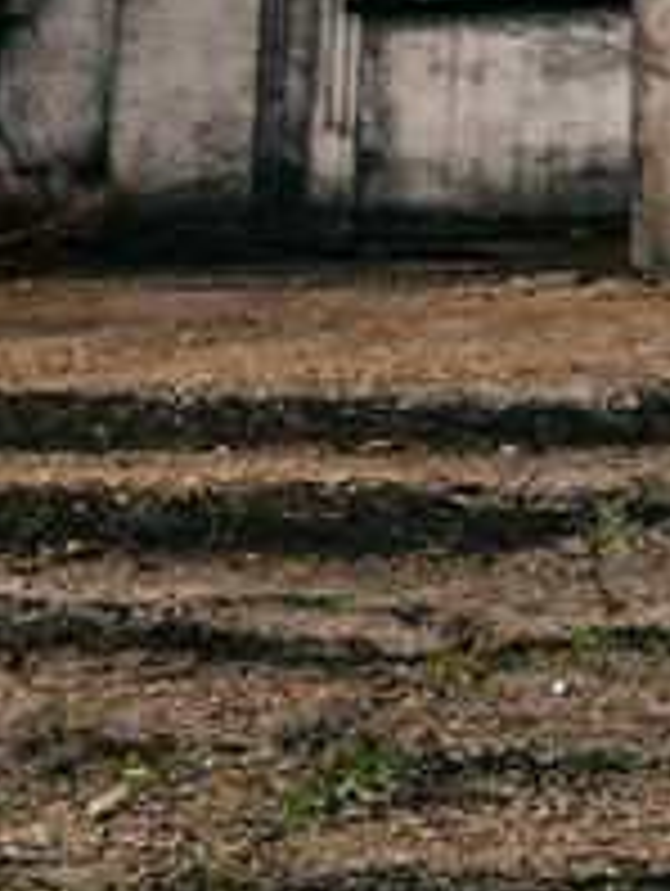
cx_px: 1034
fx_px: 2652
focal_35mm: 103
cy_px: -839
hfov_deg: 13.5
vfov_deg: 15.6
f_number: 3.2
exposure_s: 1/250
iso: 640
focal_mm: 24
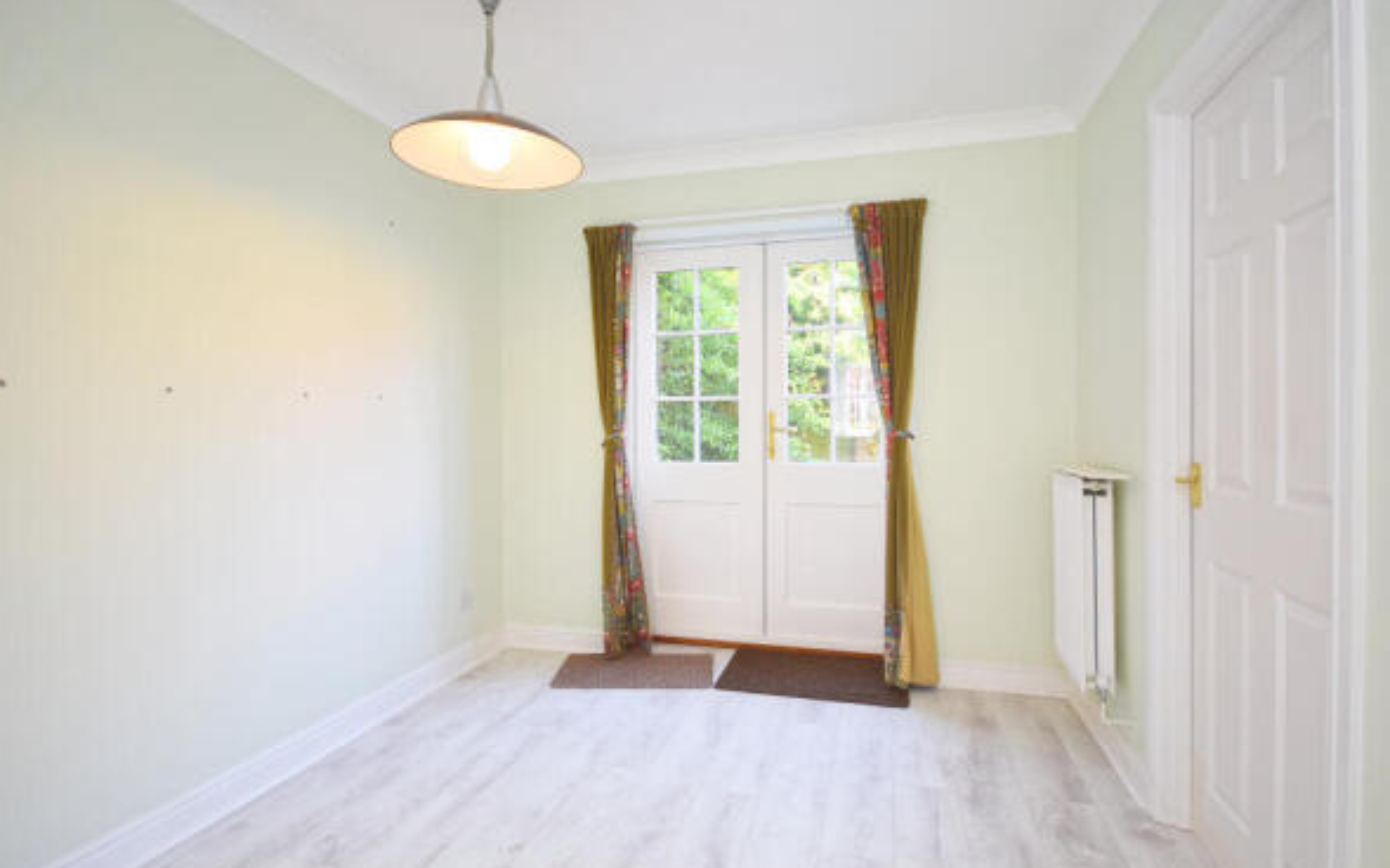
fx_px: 644
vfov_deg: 68.0
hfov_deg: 94.4
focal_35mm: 17
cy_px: 430
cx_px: 702
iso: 400
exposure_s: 1/80
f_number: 4.5
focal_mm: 10
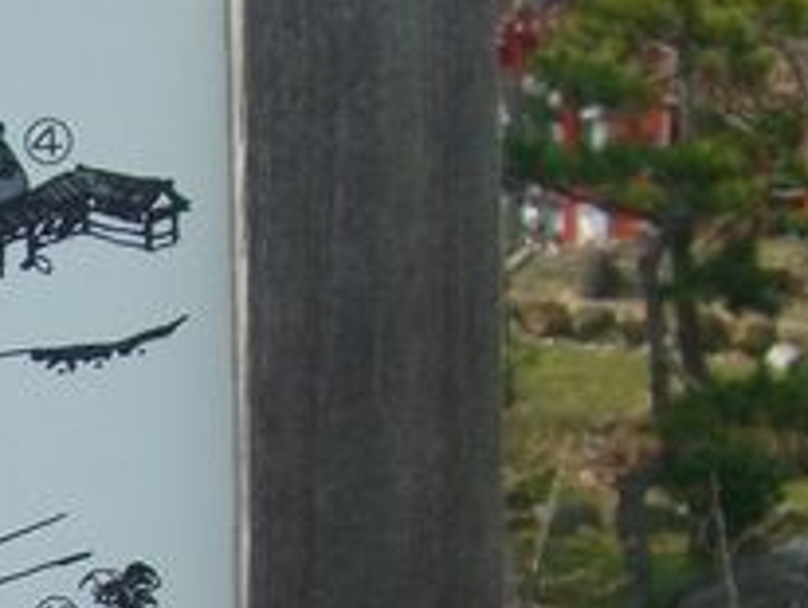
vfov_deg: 9.7
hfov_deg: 12.2
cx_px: -579
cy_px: 810
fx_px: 3505
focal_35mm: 150
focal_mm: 7.9
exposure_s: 1/200
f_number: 5.6
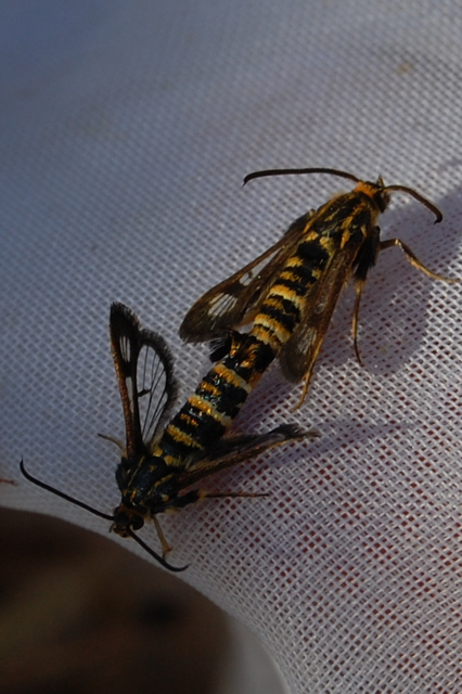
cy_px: 347
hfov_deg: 16.5
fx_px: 1590
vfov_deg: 24.6
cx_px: 231
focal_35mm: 82
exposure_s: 1/250
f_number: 8
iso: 200
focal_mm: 55
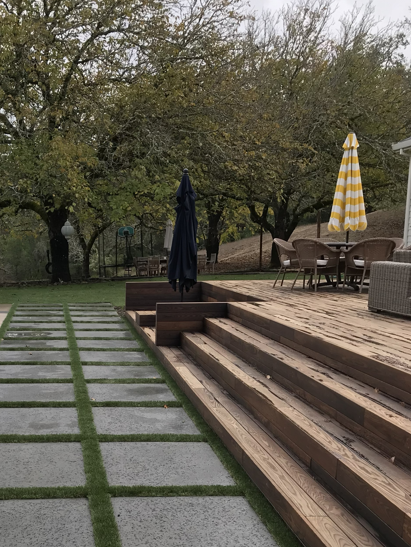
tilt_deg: -10.2
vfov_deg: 41.2
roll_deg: -0.1
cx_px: 97
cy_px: 387
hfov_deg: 31.5
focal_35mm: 45
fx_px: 712
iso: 20
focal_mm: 3.99
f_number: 1.8
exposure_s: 1/515
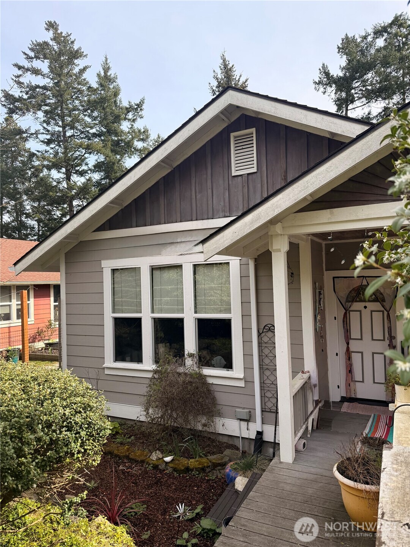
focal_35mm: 24
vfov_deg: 71.6
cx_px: 205
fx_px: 379
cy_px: 274
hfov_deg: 56.8
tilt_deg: +2.3
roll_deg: +1.7
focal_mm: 6.76
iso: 100
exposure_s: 1/1770
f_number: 1.78
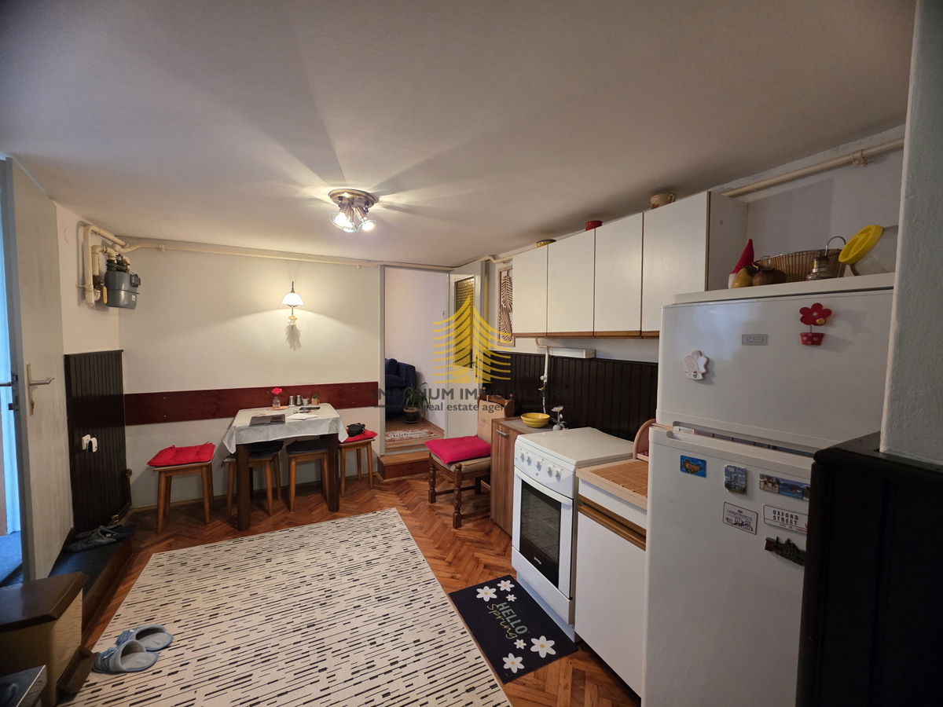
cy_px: 354
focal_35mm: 13
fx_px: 354
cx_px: 472
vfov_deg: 89.9
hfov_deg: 106.2
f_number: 1.9
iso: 320
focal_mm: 2.2
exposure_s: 1/50
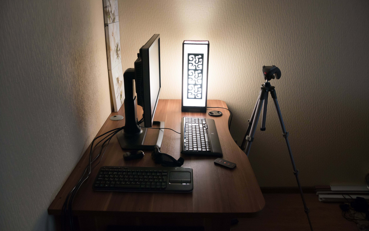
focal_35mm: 27
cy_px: 110
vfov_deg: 46.7
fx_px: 267
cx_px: 187
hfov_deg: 69.4
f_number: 4
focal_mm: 17
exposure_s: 1/80
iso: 800
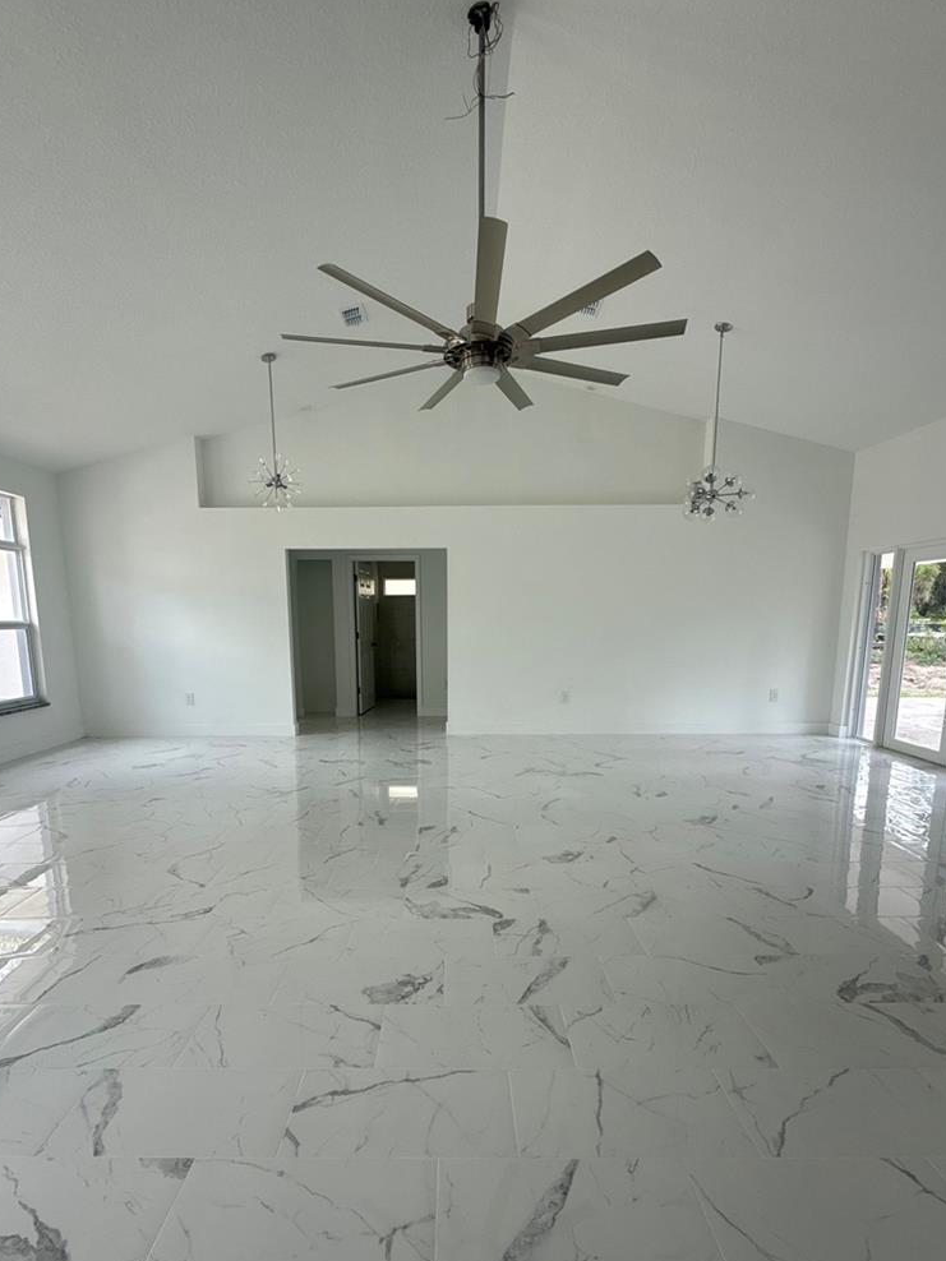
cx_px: 453
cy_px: 719
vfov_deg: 90.5
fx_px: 619
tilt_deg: -9.3
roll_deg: -0.5
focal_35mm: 17
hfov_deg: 74.7
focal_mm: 2.22
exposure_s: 1/99
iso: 50
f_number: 2.2
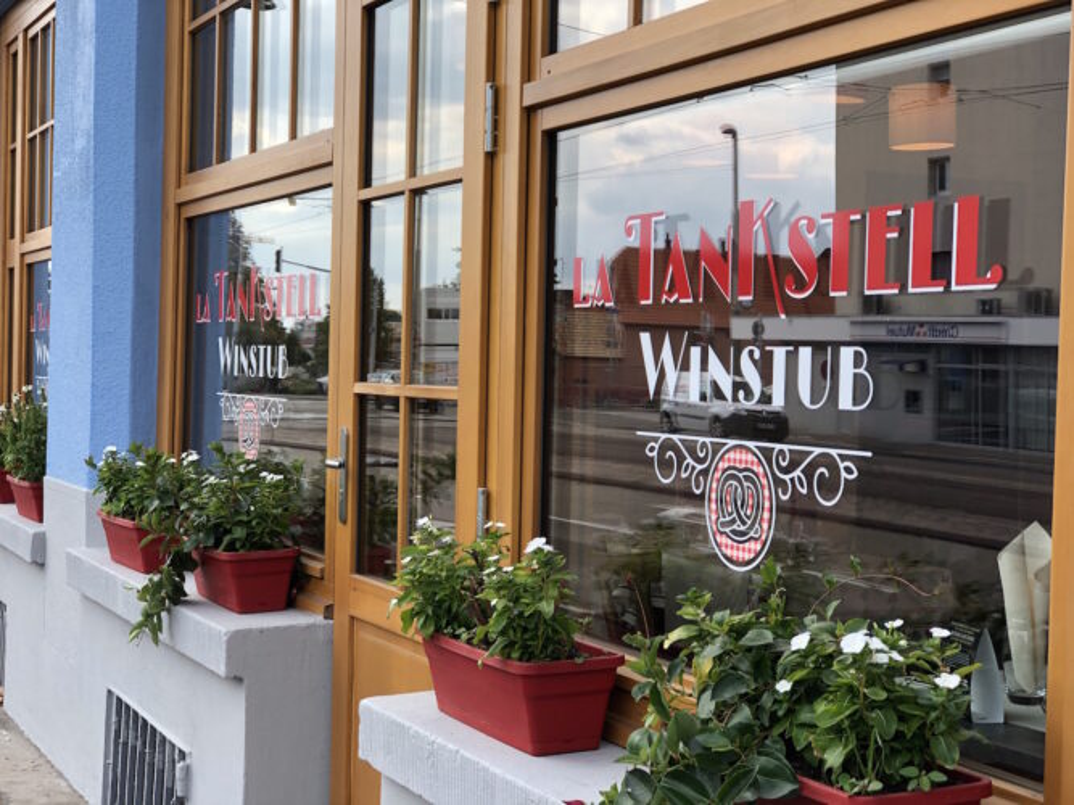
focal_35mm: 57
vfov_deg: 25.7
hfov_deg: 33.8
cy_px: 402
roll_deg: -0.5
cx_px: 537
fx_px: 1768
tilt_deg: -1.6
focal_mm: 6.6
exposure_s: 1/174
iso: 20
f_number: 2.8
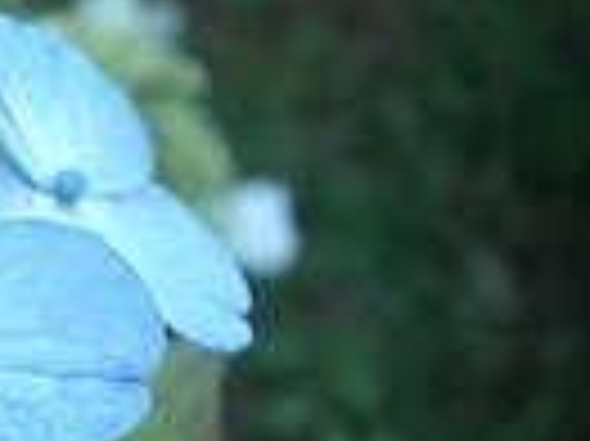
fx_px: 2333
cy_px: 351
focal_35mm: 137
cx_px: -545
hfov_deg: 12.8
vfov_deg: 10.8
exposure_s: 1/160
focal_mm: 5.8
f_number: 2.6
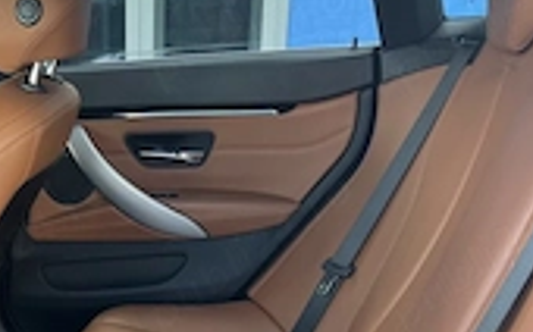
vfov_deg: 17.4
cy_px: 536
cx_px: 69
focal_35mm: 65
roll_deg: +2.7
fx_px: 944
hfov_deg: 30.4
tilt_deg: -30.2
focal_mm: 5.7
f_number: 1.5
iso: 125
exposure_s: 1/115
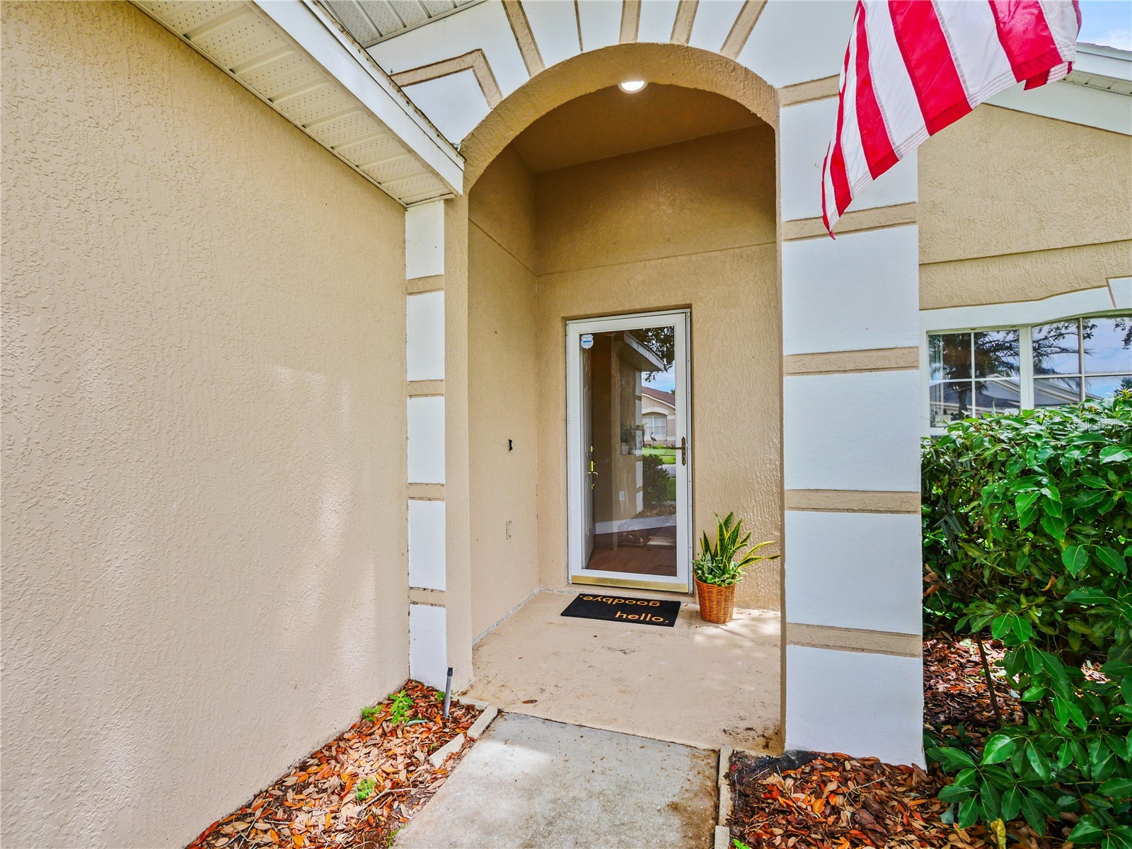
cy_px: 424
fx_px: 458
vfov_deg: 85.7
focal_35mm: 14
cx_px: 566
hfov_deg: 102.1
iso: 200
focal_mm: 7
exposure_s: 1/200
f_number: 5
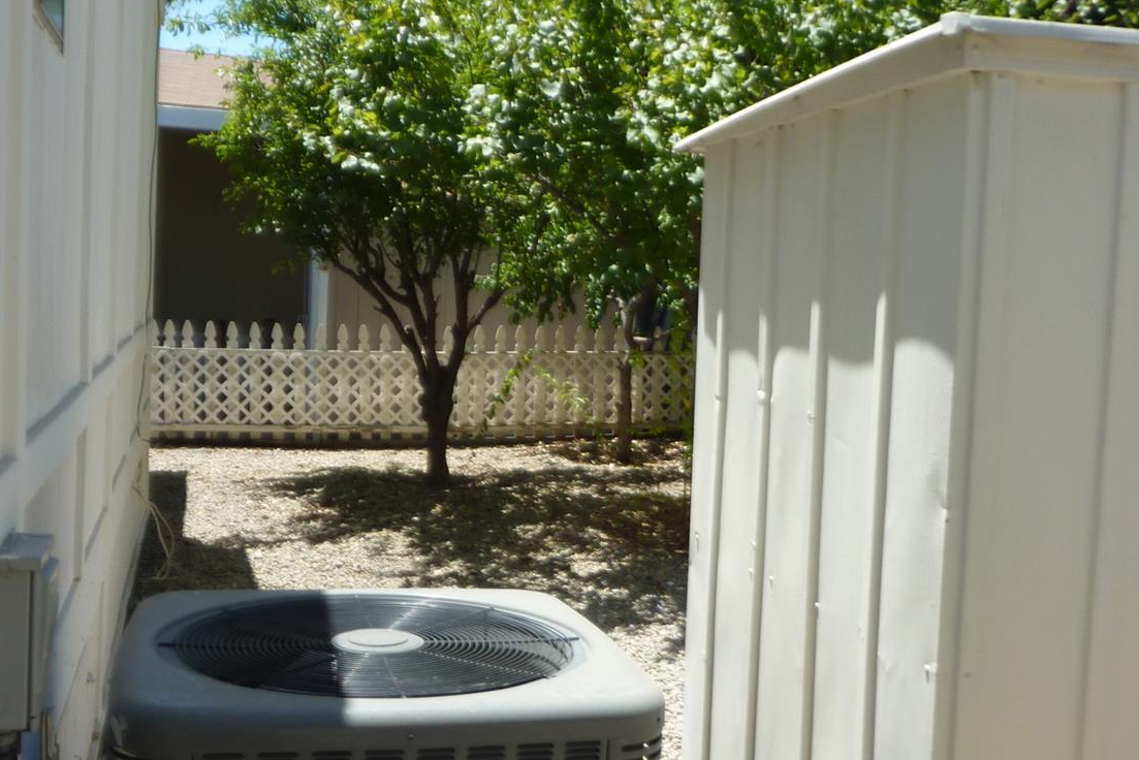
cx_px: 578
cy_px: 425
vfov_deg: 32.6
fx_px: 1297
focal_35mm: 41
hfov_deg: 47.4
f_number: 4
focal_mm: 4.7
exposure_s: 1/400
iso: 80
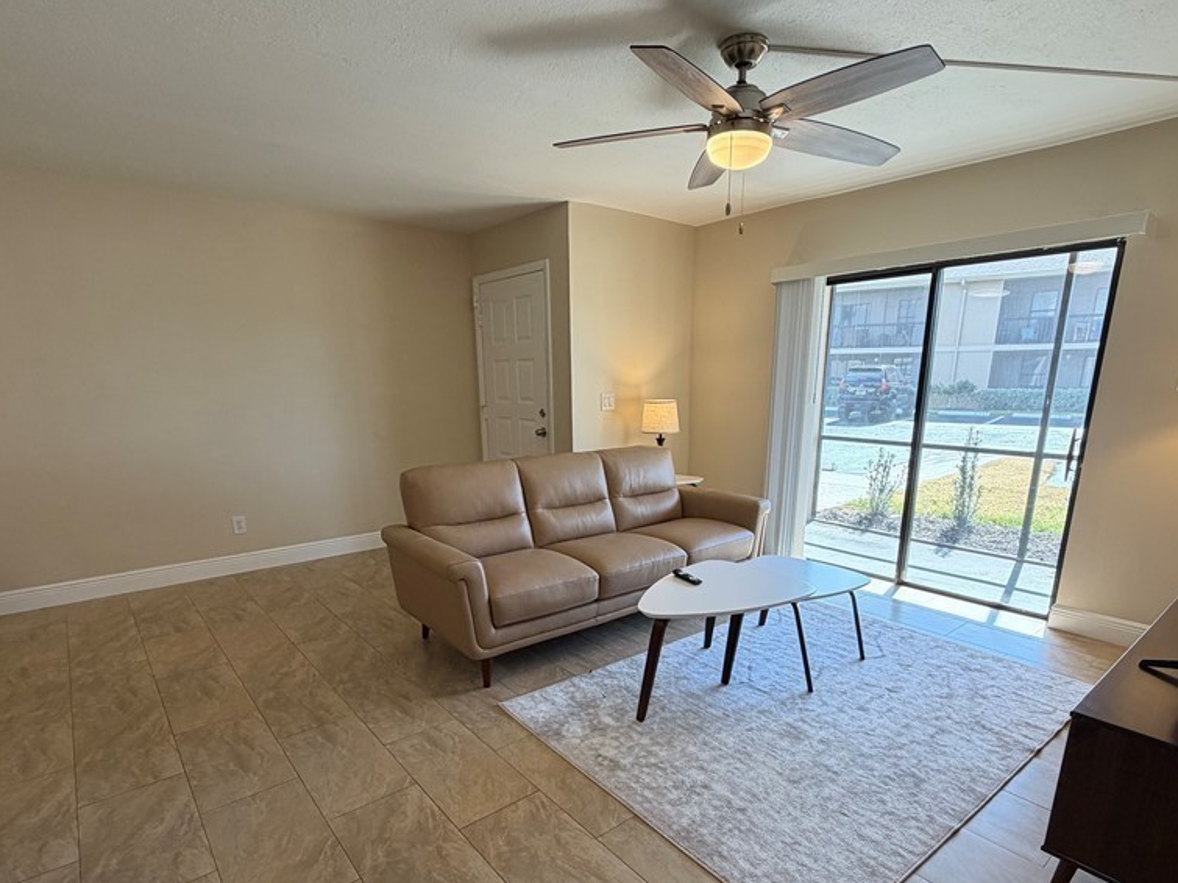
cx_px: 609
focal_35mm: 19
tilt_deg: -15.8
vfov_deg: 67.7
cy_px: 546
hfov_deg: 84.6
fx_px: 646
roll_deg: +0.5
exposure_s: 1/120
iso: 100
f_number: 2.2
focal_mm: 2.22
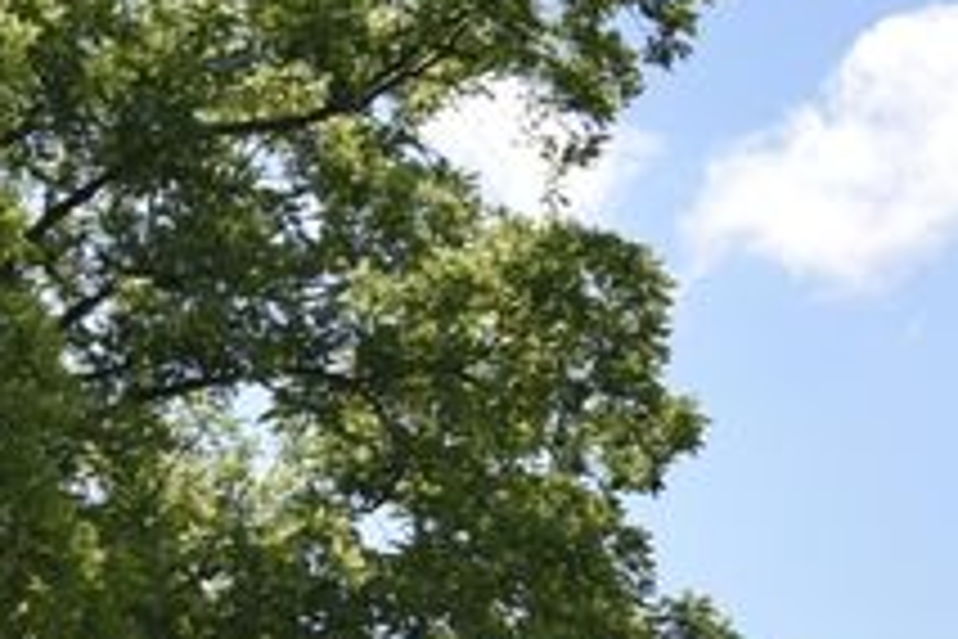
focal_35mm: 168
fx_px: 4470
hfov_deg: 11.5
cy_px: 1523
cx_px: -657
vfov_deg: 7.6
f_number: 8
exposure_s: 1/200
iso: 100
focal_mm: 35
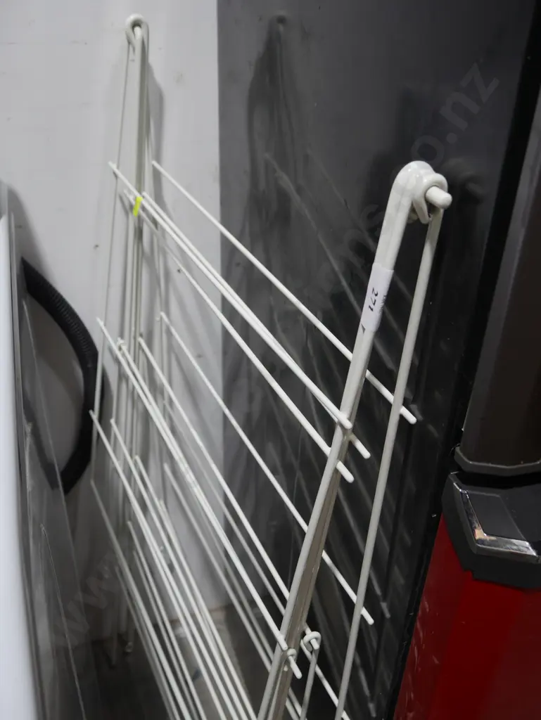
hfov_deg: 41.8
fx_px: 708
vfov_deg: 53.9
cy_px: 360
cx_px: 270
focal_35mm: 34
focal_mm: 17
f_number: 4
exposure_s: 1/80
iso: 200
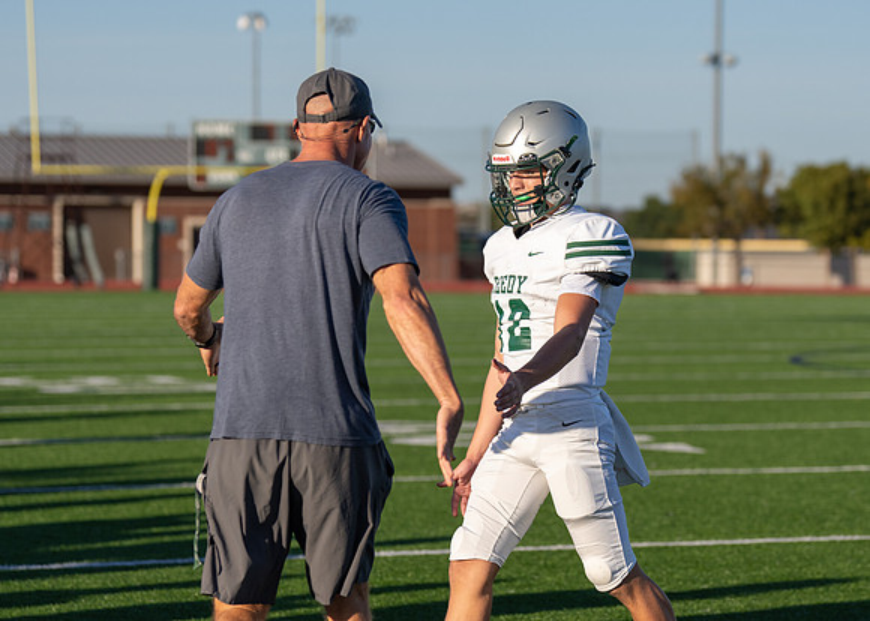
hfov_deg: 13.4
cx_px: 511
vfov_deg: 9.6
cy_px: 309
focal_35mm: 150
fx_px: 3695
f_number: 2.8
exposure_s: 1/3200
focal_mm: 94
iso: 160
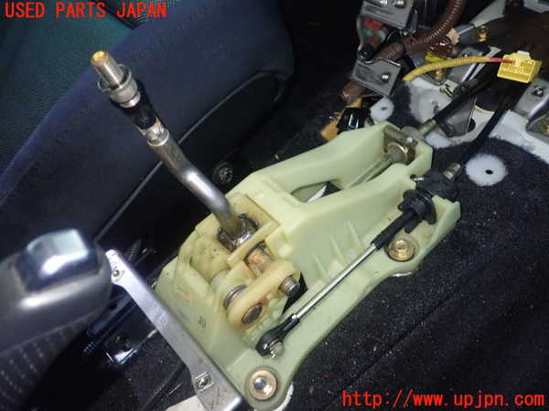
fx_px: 476
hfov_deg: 60.0
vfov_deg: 46.8
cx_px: 274
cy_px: 206
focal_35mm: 30
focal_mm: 5.5
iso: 800
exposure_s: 1/15
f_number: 2.3
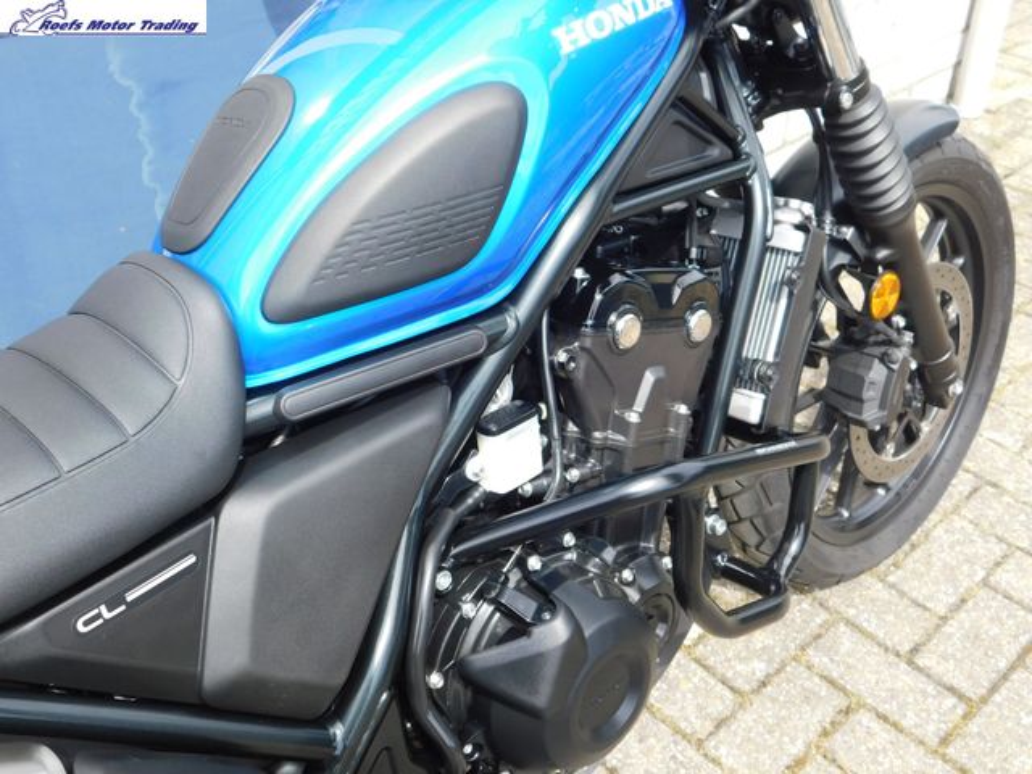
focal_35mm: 36
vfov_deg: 39.7
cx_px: 516
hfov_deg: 51.4
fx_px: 1073
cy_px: 387
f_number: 3.5
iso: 125
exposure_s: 1/250
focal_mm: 6.3
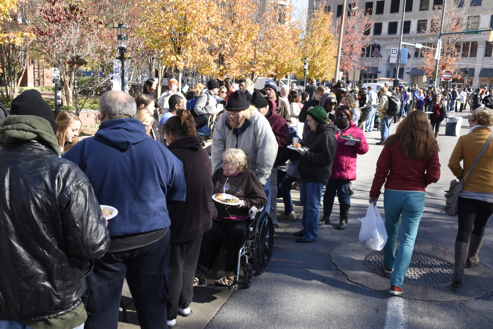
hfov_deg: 53.1
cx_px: 250
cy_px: 175
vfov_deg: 36.9
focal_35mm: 36
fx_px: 493
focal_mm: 31
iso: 640
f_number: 18
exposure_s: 1/100
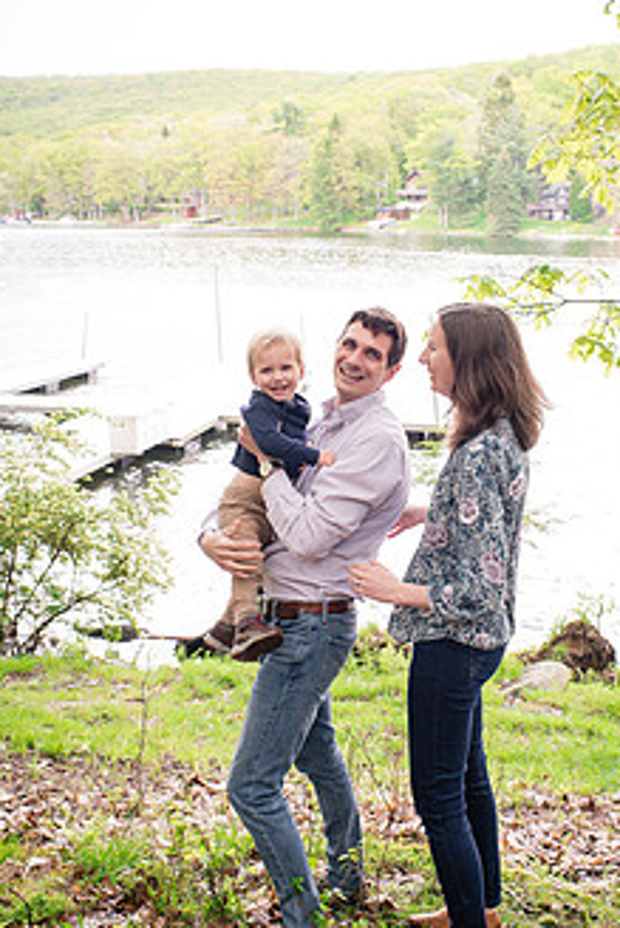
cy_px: 427
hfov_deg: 28.0
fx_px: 1239
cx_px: 385
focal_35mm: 48
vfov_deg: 41.1
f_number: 6.3
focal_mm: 35
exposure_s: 1/160
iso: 800
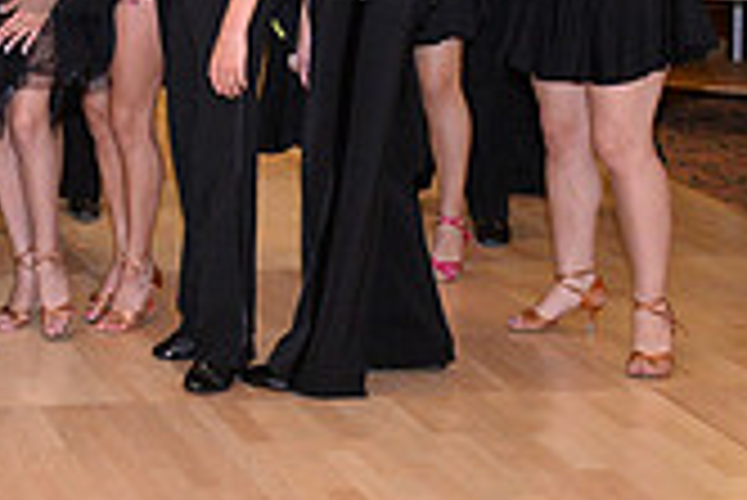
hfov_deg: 17.1
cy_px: -106
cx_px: -382
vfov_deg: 12.4
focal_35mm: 108
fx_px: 2243
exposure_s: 1/250
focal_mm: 31
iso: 2000
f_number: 5.6
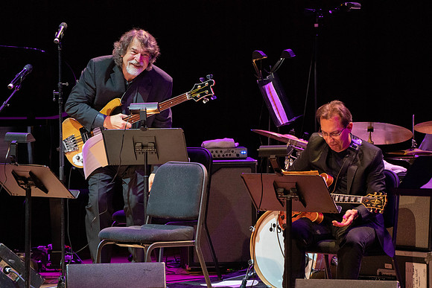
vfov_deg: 4.2
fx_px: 3889
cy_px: 144
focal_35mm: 324
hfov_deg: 6.4
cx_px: 216
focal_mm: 324
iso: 5000
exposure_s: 1/320
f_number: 8
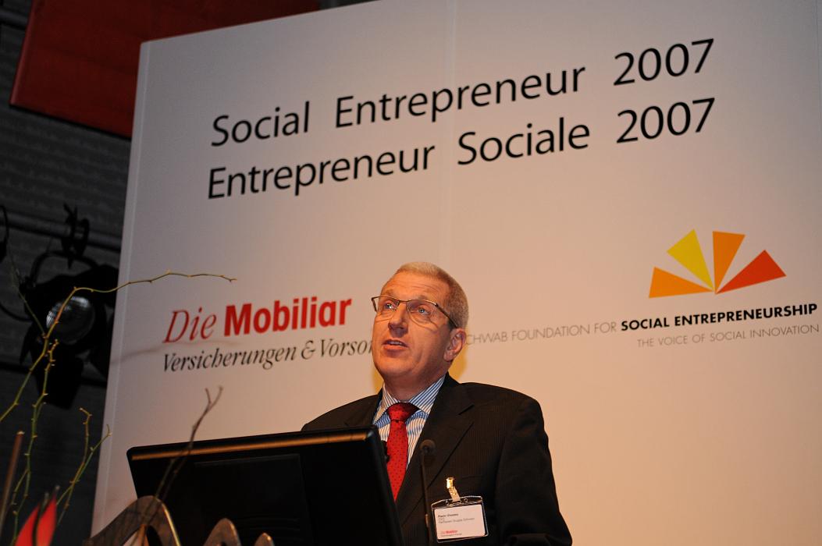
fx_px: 1642
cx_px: 411
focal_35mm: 72
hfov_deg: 28.1
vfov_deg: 18.9
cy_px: 273
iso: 400
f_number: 2.8
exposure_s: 1/160
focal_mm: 48
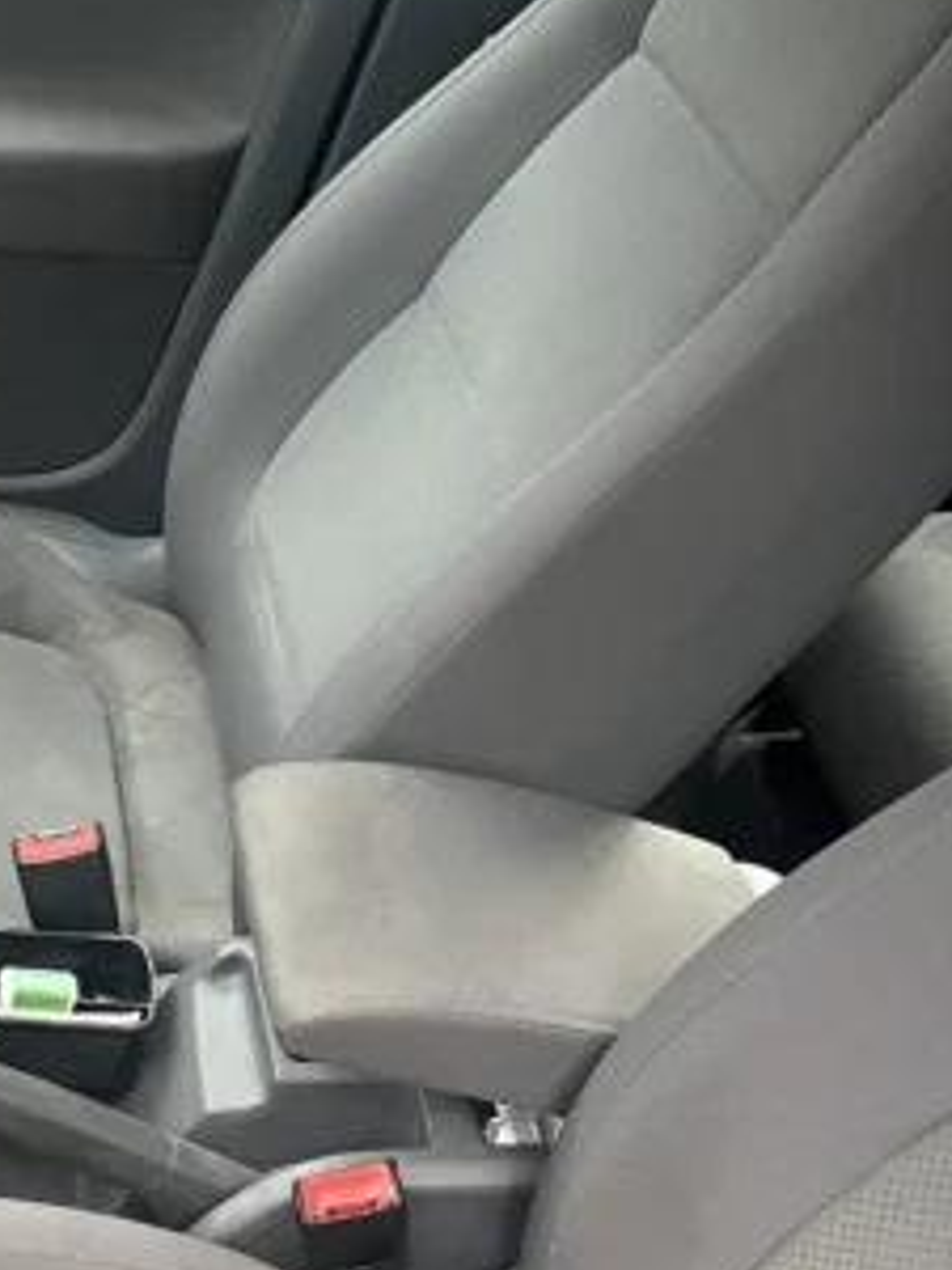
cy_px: 1003
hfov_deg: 27.3
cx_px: 148
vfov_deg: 35.7
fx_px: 1907
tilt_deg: -45.9
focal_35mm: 52
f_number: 1.6
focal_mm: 5.1
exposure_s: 1/59
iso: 500
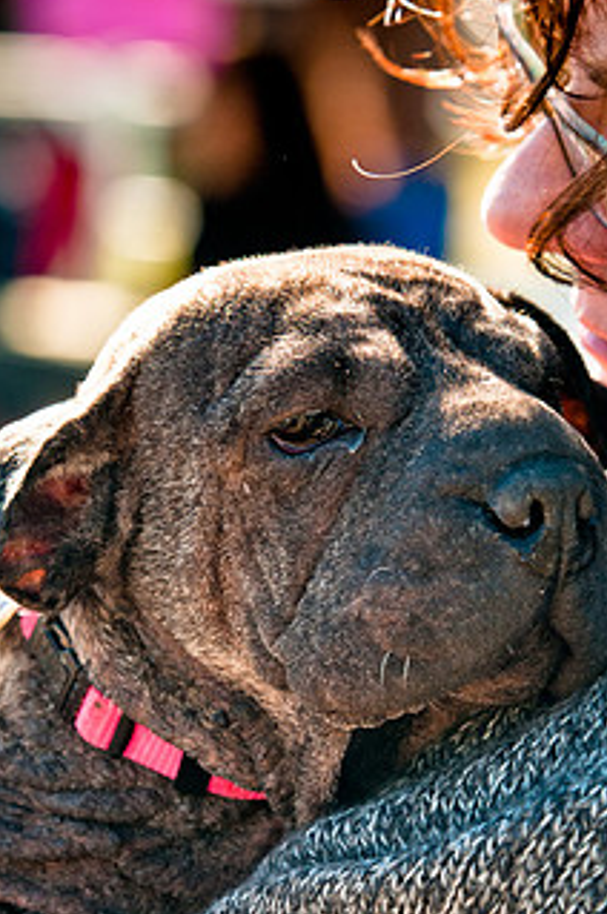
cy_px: 510
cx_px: 308
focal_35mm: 254
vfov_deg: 8.1
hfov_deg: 5.4
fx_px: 6438
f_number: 6.3
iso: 400
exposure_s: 1/400
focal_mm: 120
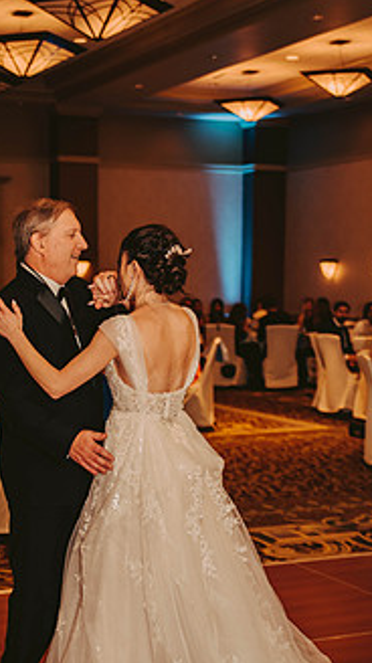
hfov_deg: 17.4
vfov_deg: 30.5
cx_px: 115
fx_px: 1212
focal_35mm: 69
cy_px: 392
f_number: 2.8
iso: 500
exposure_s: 1/60
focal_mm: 48
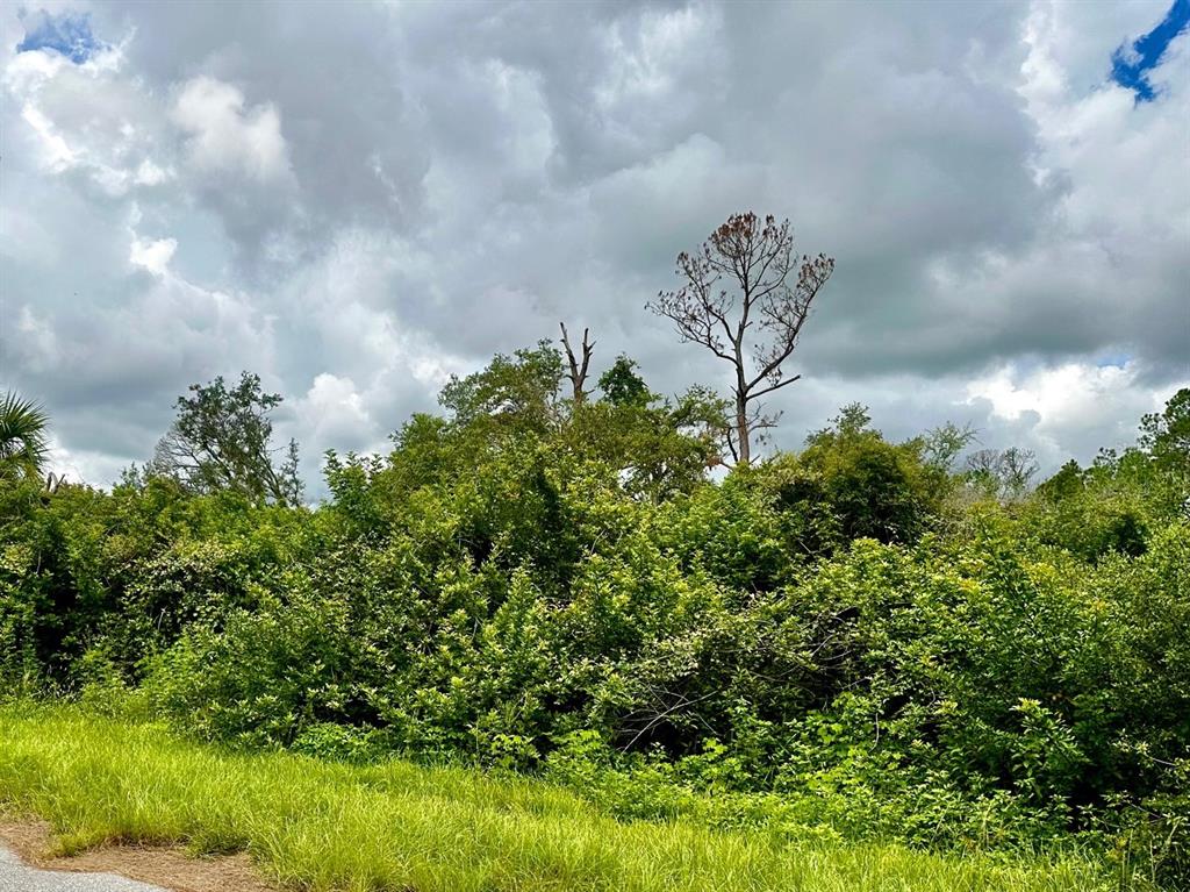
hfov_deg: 71.6
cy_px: 446
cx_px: 595
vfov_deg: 56.8
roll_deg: -0.6
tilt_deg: +0.4
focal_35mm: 24
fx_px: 825
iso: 80
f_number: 1.78
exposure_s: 1/4545
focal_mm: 6.86
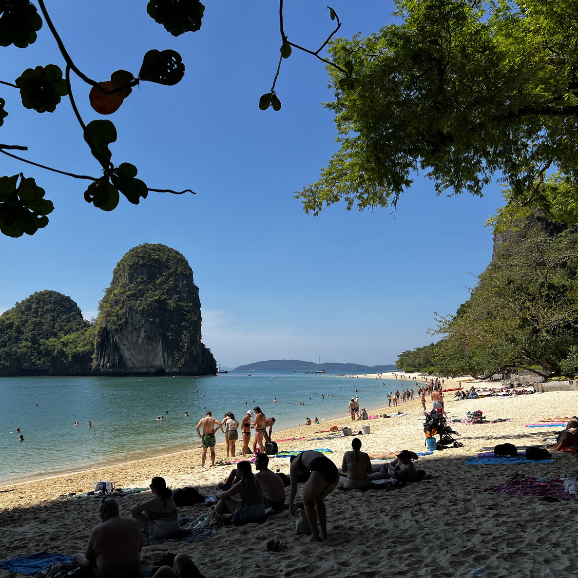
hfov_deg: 52.2
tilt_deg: +7.1
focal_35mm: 31
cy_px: 291
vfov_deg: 52.5
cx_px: 237
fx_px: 586
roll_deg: +0.4
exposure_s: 1/5587
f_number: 1.5
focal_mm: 5.7
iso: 50
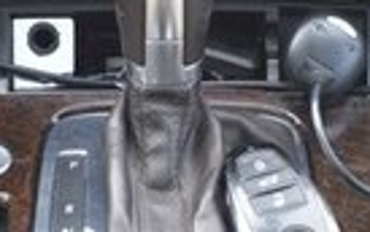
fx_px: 1454
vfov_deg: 8.9
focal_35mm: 144
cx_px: 194
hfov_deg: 14.5
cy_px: -135
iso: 400
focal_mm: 26
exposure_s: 1/60
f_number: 4.2
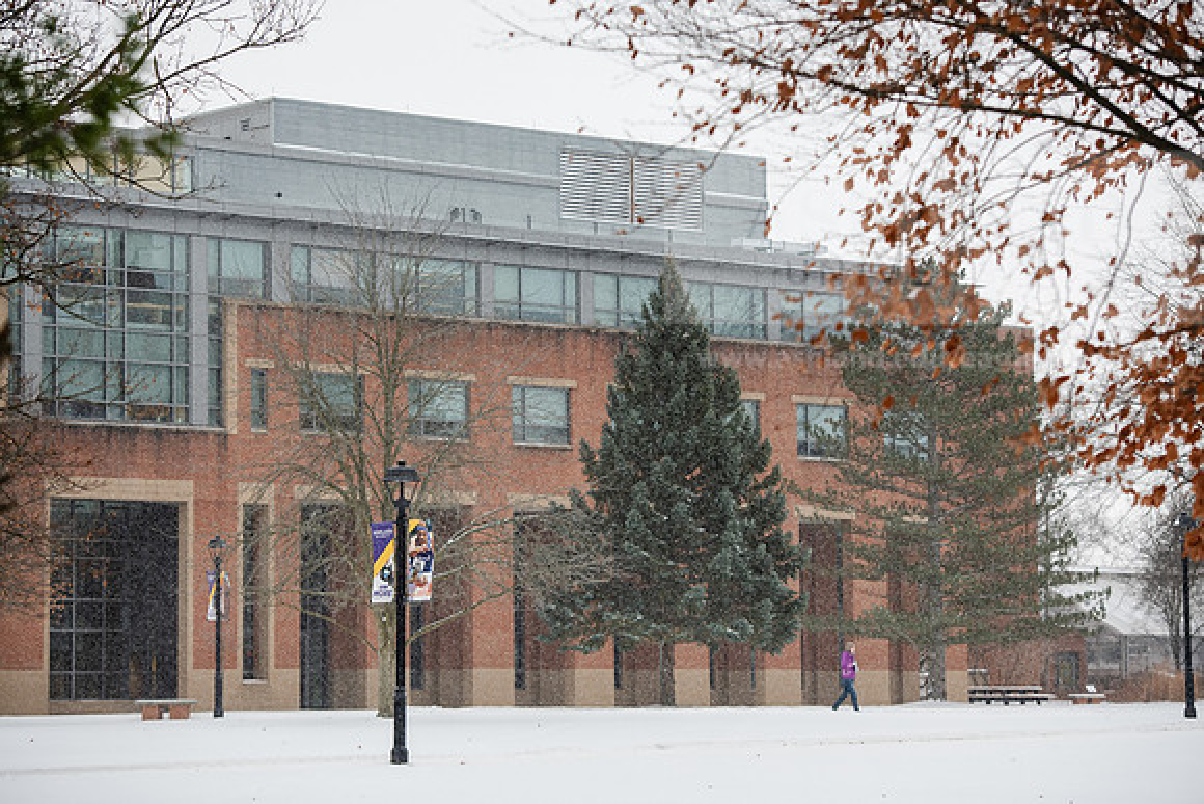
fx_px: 3680
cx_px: 602
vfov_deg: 12.5
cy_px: 402
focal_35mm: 110
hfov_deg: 18.6
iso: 500
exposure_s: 1/250
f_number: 4
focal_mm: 110
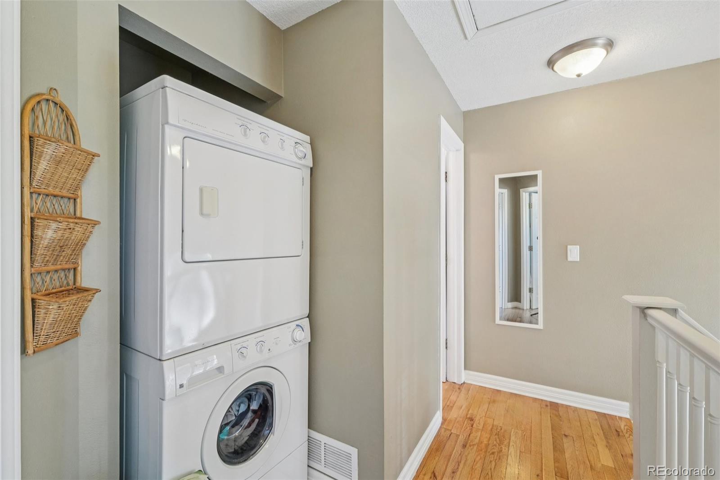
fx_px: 300
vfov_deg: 77.3
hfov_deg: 100.4
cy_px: 240
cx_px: 360
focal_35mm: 15
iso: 800
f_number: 8
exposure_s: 1/4
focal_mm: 10
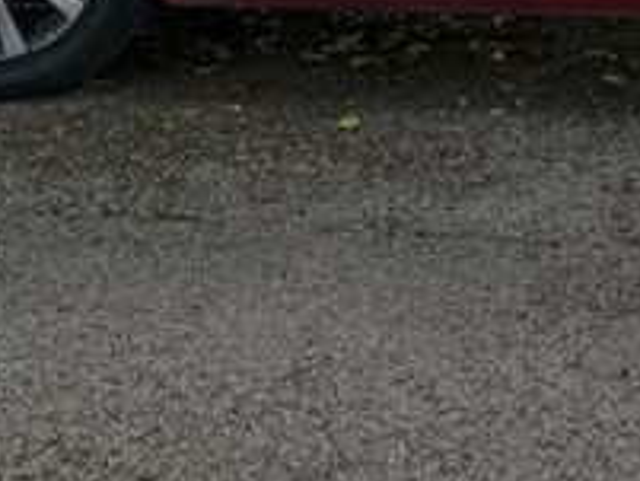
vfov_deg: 11.8
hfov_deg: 15.6
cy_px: -175
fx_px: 2257
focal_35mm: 122
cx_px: 745
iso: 250
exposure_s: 1/60
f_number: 1.78
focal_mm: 6.76
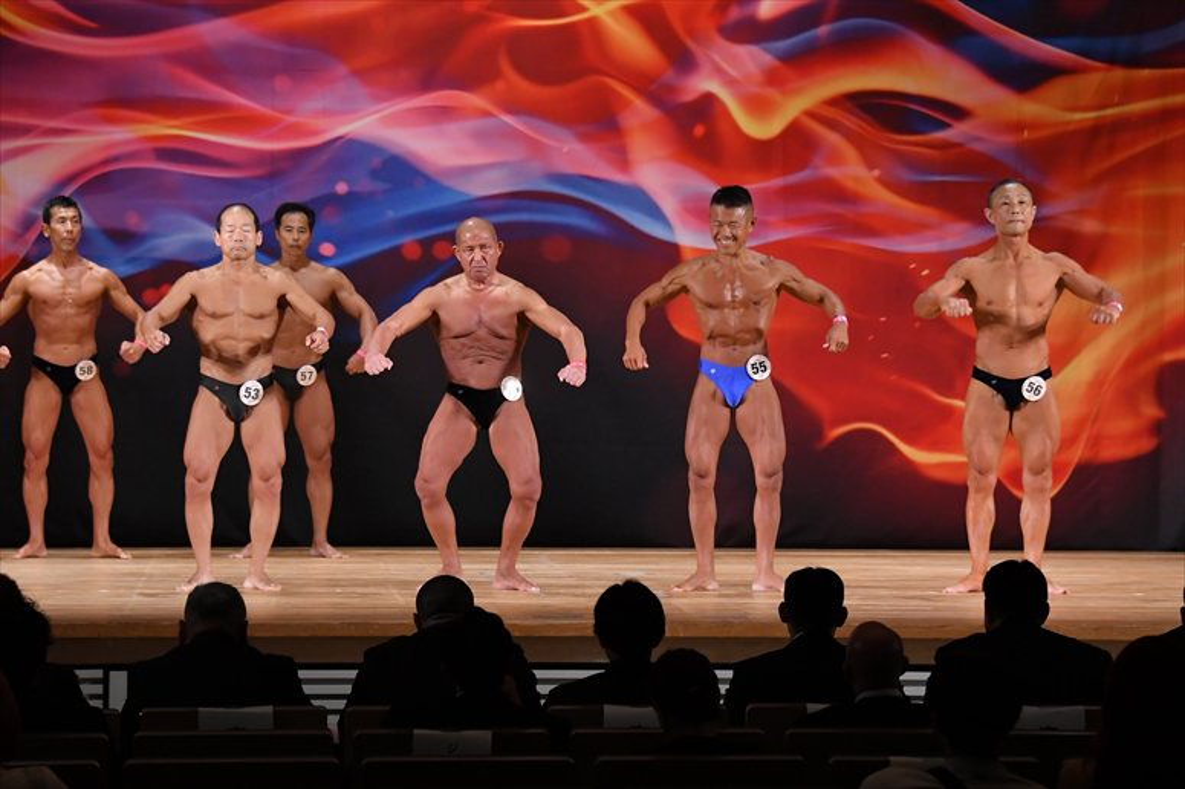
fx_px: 4836
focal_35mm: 147
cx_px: 592
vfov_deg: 9.3
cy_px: 394
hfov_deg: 14.0
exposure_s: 1/400
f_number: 5.6
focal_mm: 98
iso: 3200
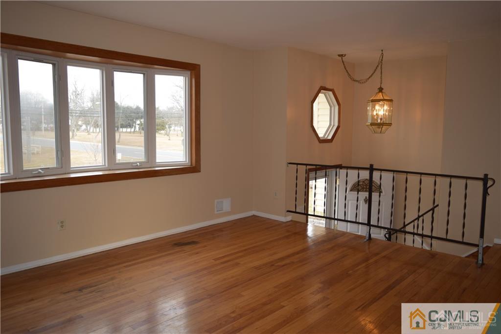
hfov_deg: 67.4
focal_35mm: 27
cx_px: 250
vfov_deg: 47.9
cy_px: 167
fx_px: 376
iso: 180
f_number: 3.5
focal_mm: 18
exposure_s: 1/60
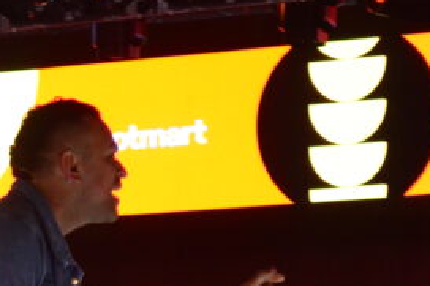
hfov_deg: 6.6
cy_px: 378
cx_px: -191
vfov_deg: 4.4
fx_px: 3699
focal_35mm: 310
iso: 1600
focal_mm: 55
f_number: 5.6
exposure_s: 1/80
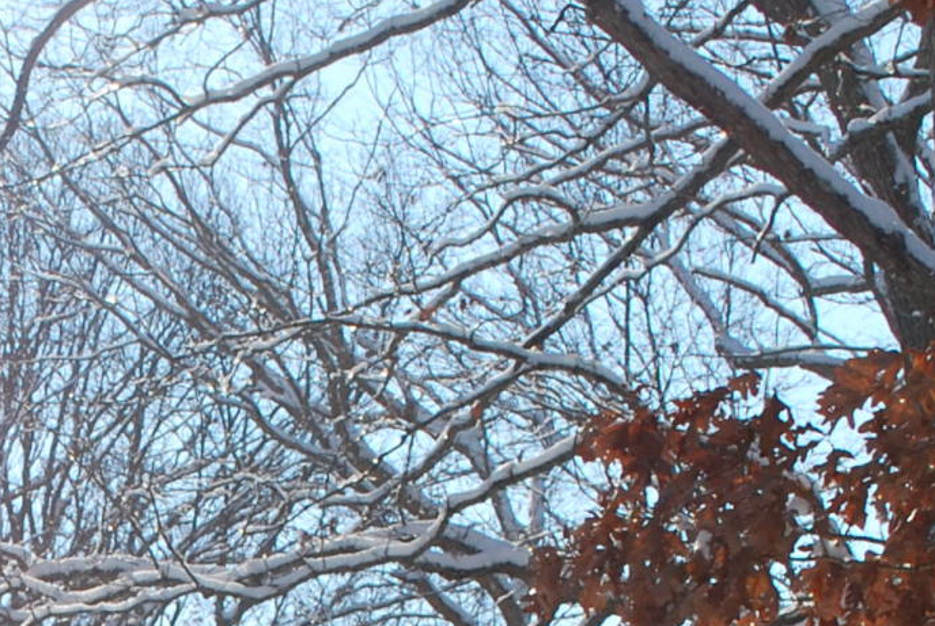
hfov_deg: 11.7
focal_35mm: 170
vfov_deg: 7.8
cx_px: -291
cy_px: 1134
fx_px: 4422
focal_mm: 26
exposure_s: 1/320
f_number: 9
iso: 100
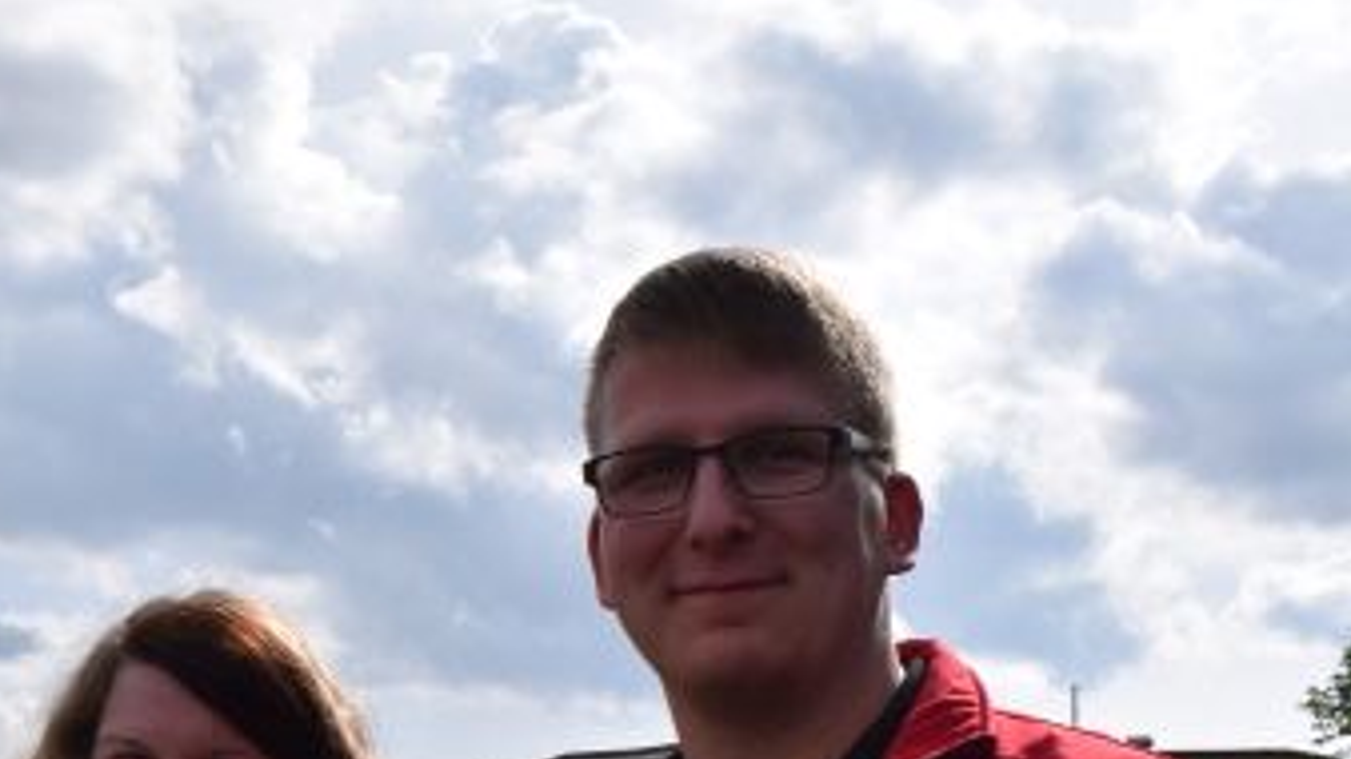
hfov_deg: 29.1
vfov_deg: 17.2
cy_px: 893
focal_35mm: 67
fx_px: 2400
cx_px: -44
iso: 200
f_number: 11
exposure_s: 1/500
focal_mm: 18
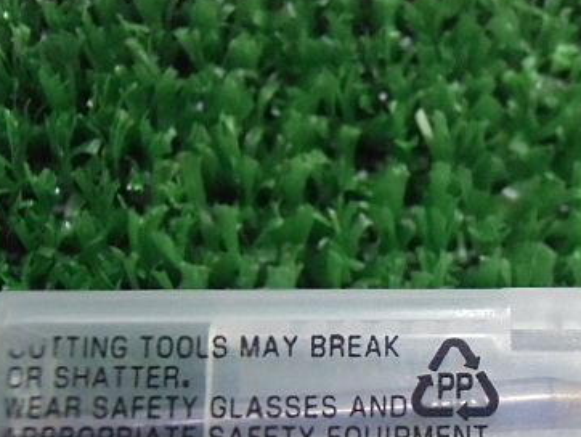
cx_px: 465
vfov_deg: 26.8
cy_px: 376
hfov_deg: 35.0
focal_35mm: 53
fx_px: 890
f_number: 3.5
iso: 800
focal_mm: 5.36
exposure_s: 1/100
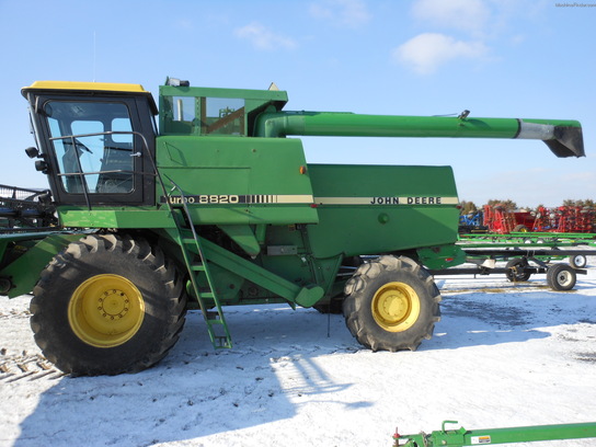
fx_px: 482
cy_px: 224
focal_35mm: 28
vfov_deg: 49.7
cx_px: 298
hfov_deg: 63.4
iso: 80
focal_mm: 5
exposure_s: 1/500
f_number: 3.7
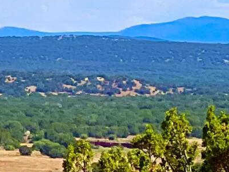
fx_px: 3841
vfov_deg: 2.5
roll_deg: -1.4
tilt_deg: +4.8
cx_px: -280
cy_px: -143
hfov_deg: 3.4
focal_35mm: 581
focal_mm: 9
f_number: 2.8
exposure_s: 1/1167
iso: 32
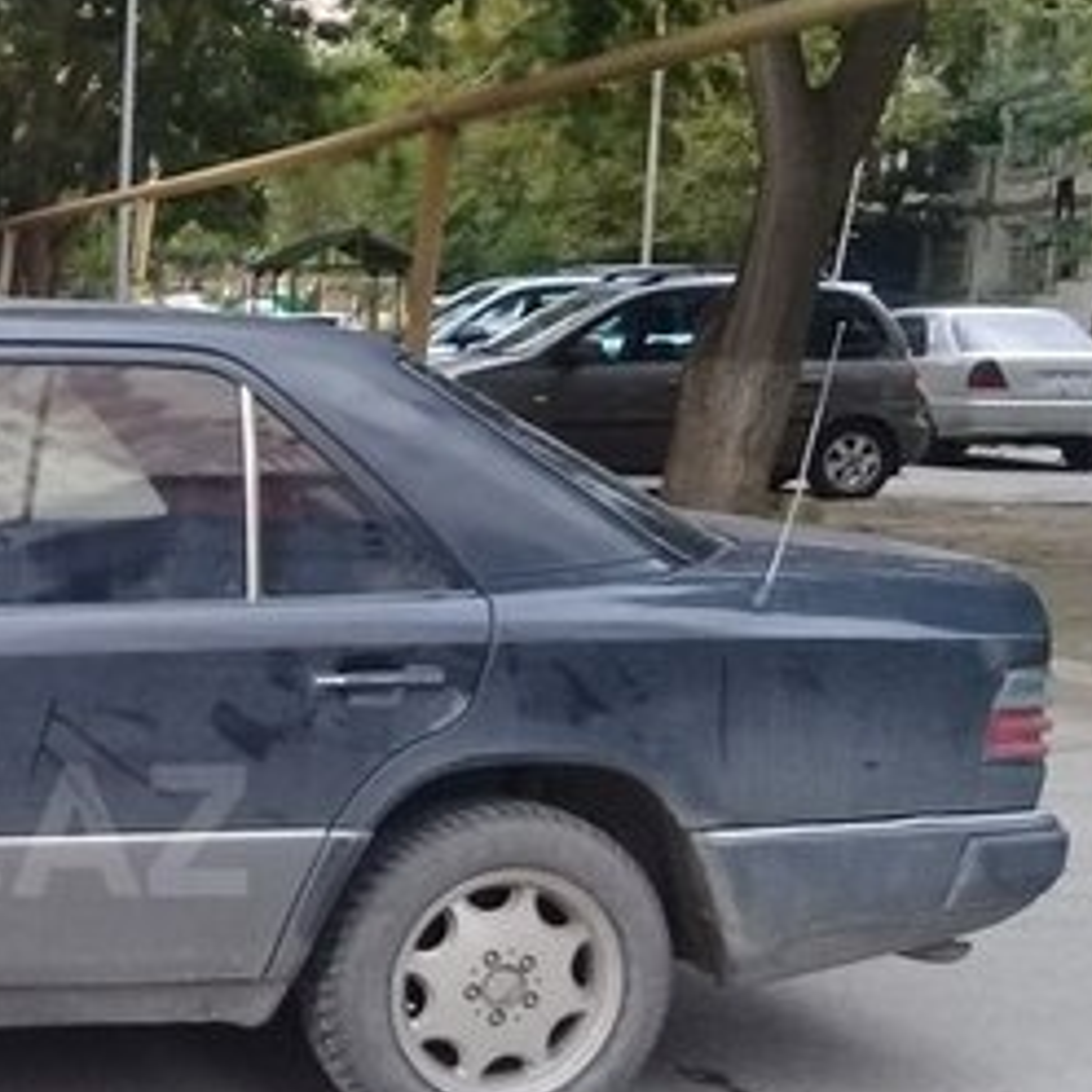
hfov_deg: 22.0
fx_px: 2605
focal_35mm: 73
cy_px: 830
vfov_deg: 23.4
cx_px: -203
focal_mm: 3.3
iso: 50
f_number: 2.2
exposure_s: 1/131
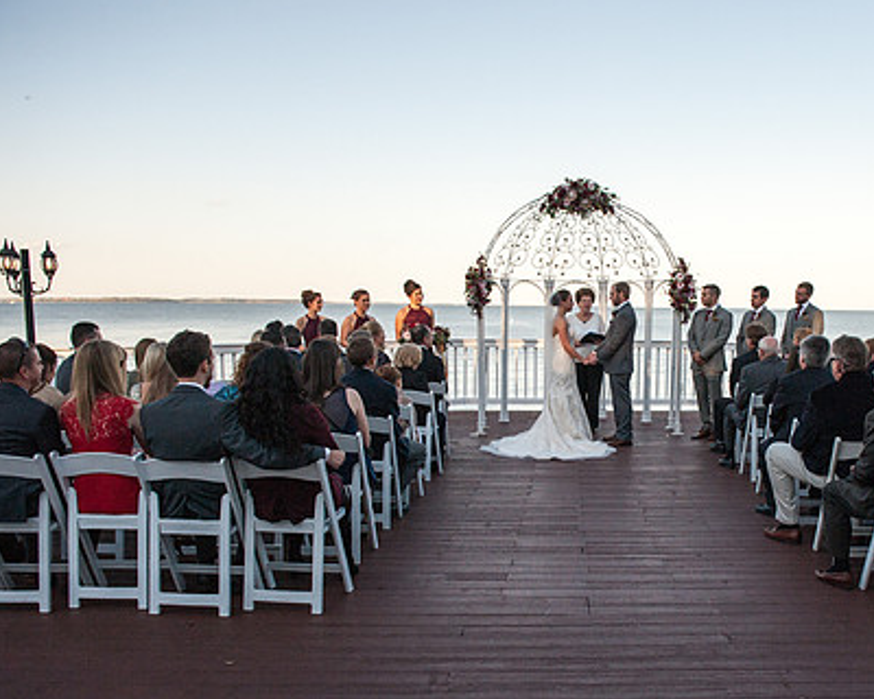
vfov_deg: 43.1
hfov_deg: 51.6
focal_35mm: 34
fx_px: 879
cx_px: 601
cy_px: 428
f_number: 3.5
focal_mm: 24
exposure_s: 1/8000
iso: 720
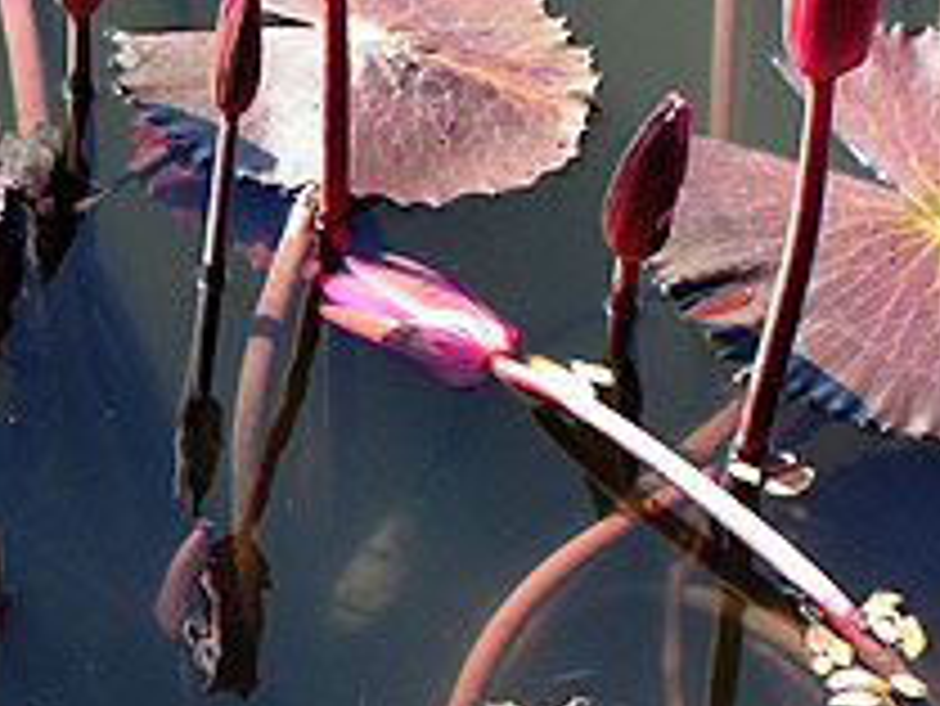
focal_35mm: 254
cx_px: -40
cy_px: 324
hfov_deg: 7.7
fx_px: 6901
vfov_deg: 5.9
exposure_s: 1/200
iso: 50
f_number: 4
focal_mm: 19.6
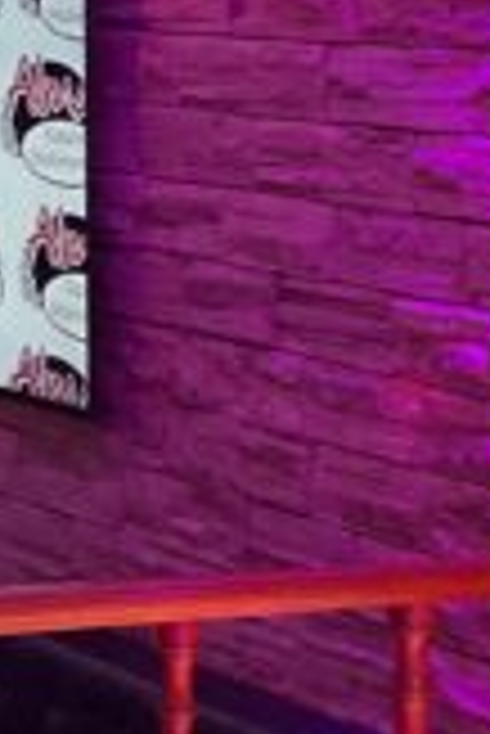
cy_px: -23
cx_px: -324
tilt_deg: -1.6
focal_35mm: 148
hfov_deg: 9.0
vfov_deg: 13.6
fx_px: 3015
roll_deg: -0.8
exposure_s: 1/60
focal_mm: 3
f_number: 1.8
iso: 250
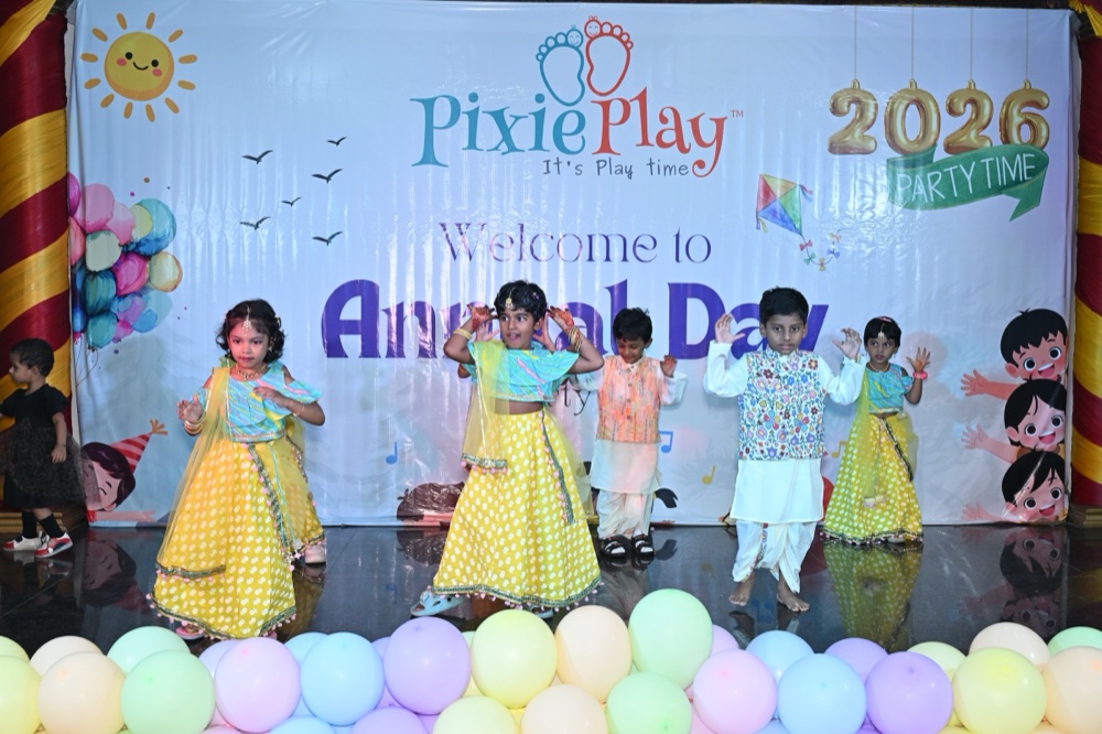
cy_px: 367
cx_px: 551
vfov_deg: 34.2
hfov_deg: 49.6
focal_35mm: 39
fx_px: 1193
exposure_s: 1/160
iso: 500
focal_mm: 39
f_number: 6.3
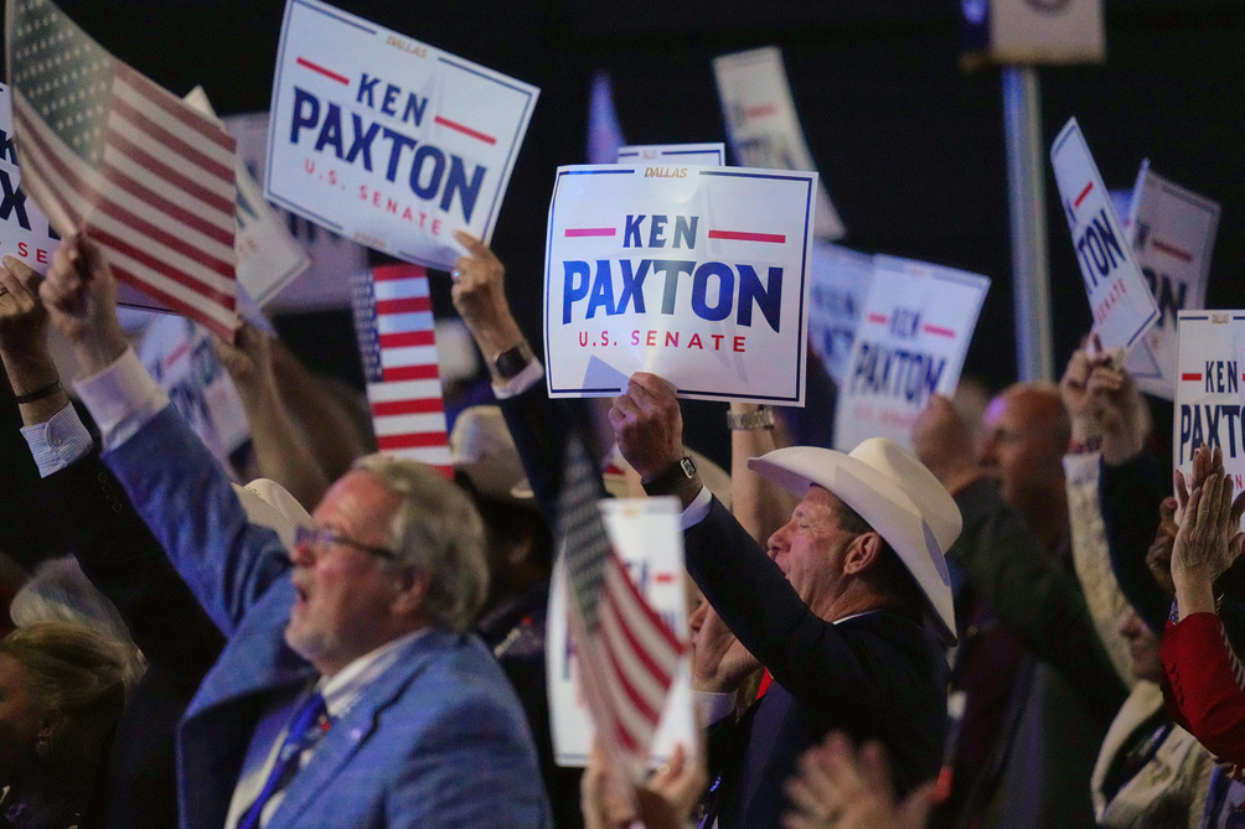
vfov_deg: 3.4
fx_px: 14107
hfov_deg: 5.1
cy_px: 409
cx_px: 631
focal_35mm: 408
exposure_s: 1/640
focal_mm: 400
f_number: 2.8
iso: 6400
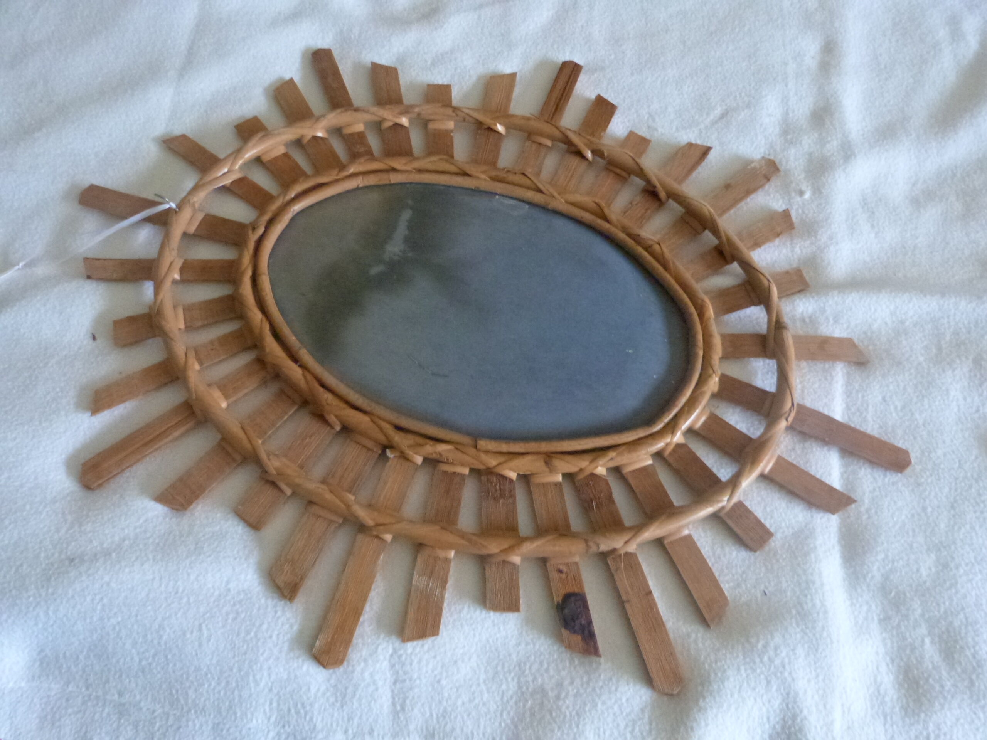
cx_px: 494
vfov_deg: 54.9
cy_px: 370
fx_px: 713
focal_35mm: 25
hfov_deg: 69.4
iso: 800
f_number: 2.8
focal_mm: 4.5
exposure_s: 1/15
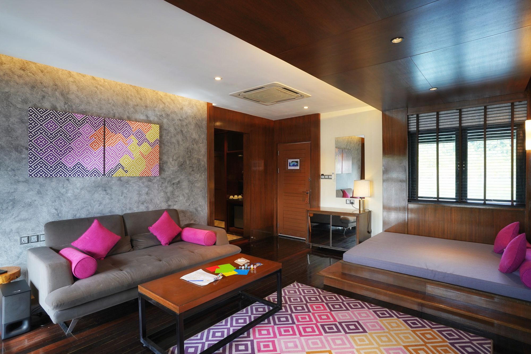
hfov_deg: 90.0
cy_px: 177
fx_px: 265
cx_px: 266
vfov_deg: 67.4
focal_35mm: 18
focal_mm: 18
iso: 500
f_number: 8
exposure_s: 1/30
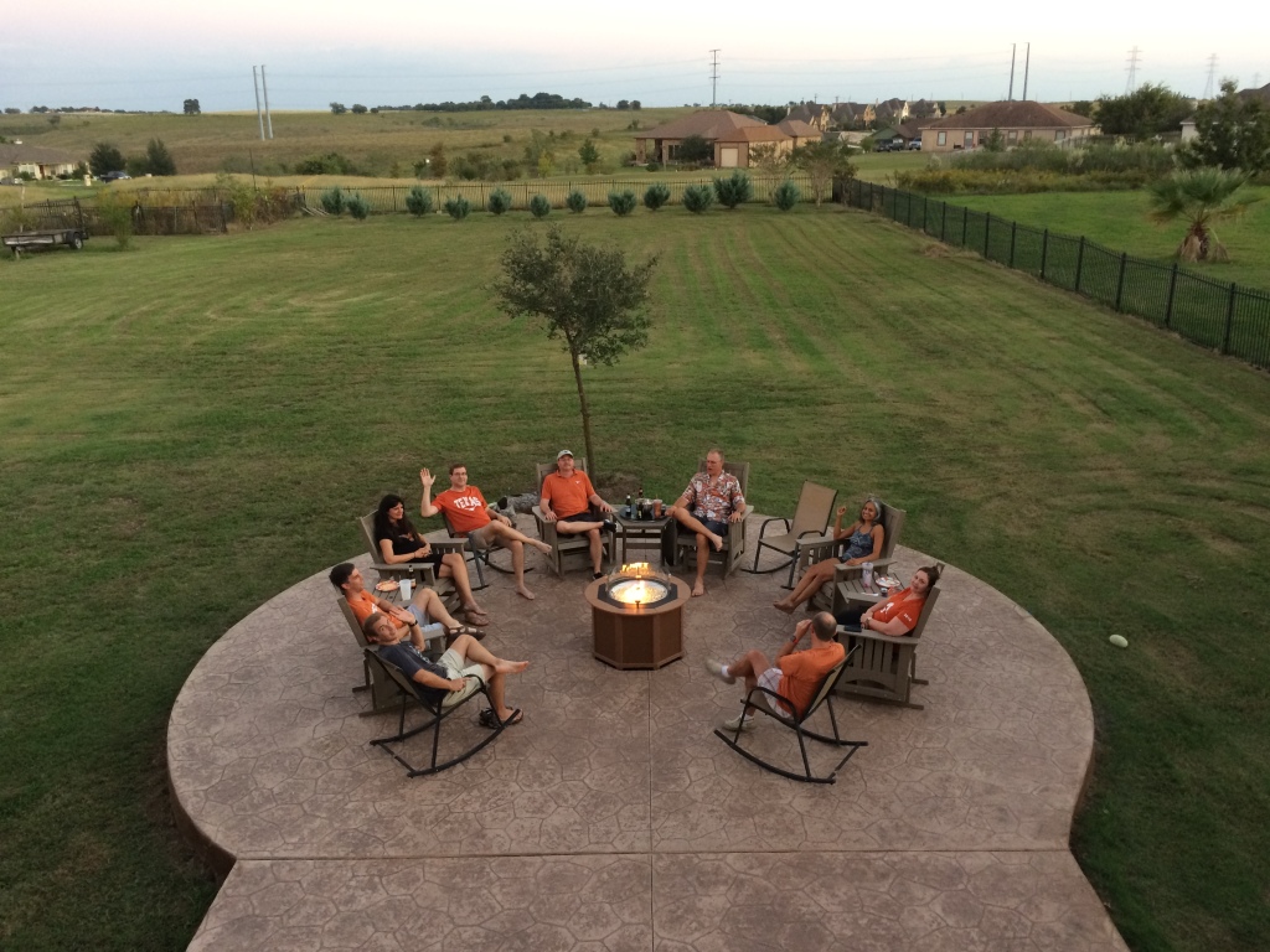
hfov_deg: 61.7
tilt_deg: -20.7
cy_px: 476
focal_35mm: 29
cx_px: 635
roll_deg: +0.2
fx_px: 1064
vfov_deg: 48.2
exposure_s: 1/30
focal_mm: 4.15
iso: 125
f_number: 2.2
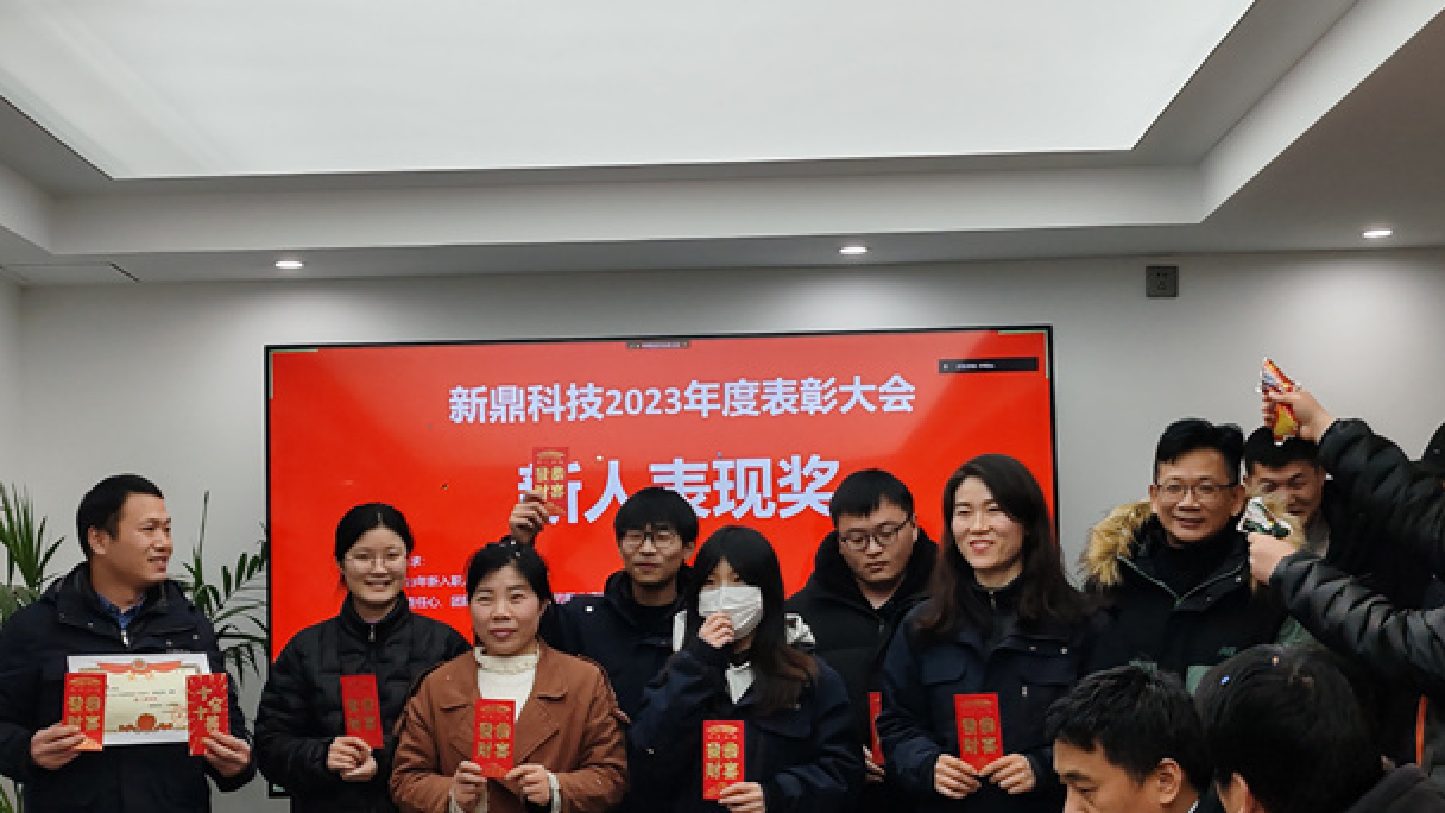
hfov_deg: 34.9
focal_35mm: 60
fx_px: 2299
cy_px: 496
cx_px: 720
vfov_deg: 20.0
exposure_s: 1/100
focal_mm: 6.12
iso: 100
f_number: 1.9
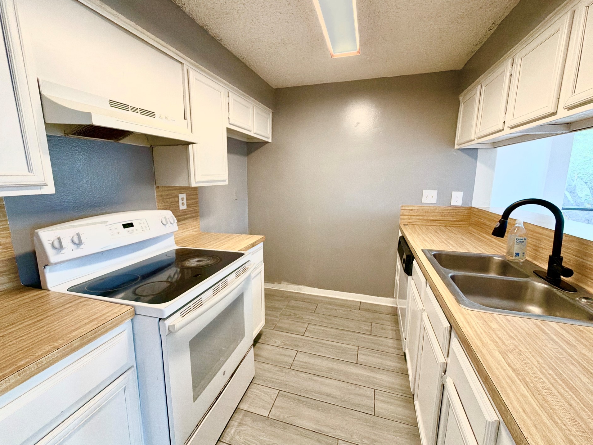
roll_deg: -0.2
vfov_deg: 81.8
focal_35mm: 15
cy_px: 221
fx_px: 257
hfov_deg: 98.2
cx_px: 295
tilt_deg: -10.8
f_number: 2.2
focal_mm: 2.22
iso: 200
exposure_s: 1/120
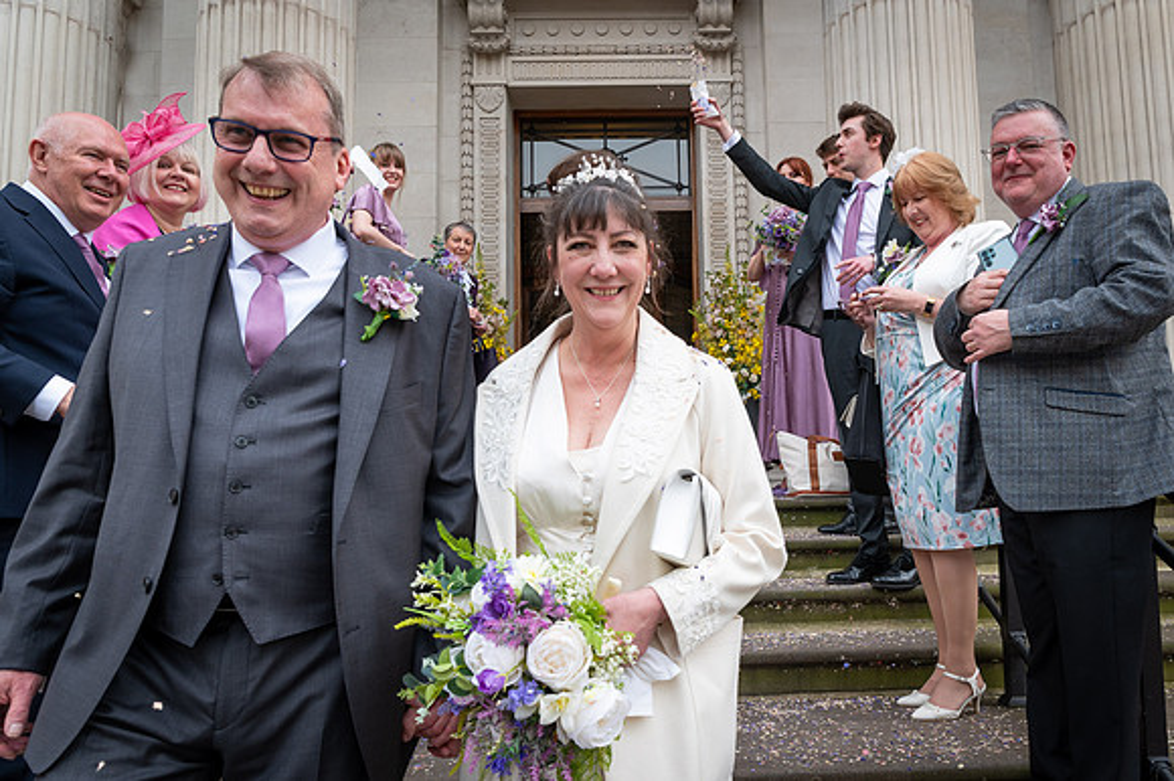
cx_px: 651
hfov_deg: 68.0
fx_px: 868
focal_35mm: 27
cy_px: 413
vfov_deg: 48.5
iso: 500
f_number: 8
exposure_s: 1/400
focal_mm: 24
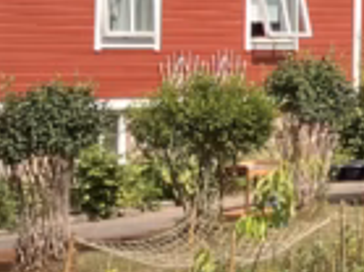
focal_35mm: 207
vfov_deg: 7.0
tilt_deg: +8.4
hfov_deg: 8.4
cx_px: 1000
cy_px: -233
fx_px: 2175
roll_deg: +1.5
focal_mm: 3.99
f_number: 1.8
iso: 32
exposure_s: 1/1350
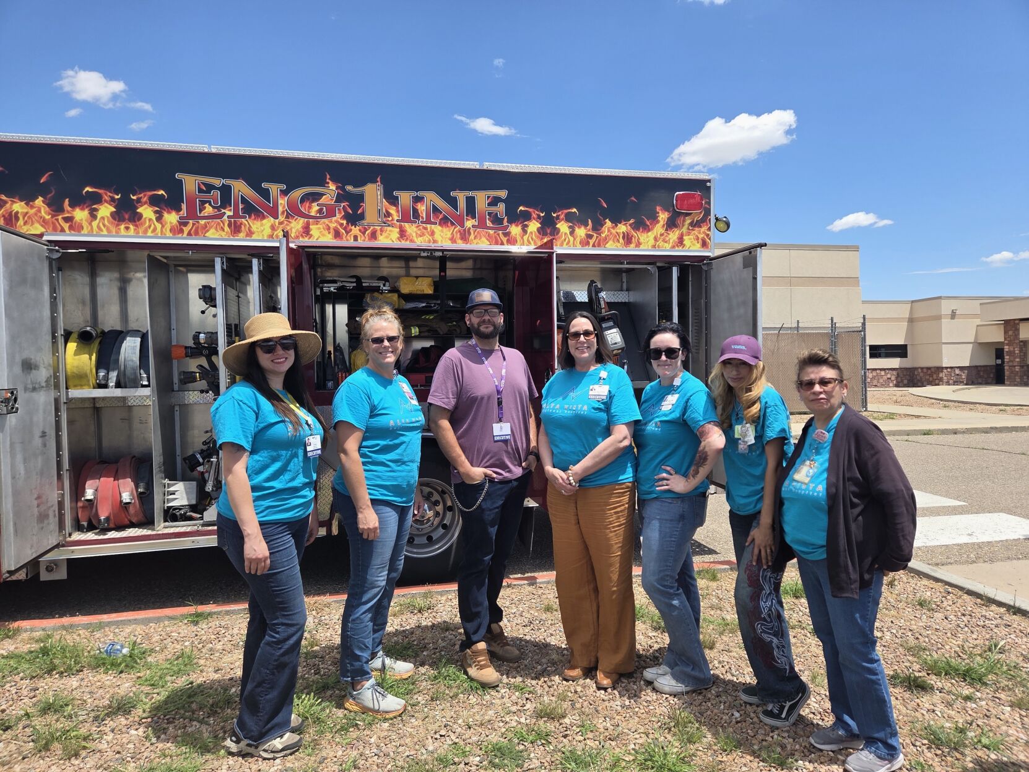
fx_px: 684
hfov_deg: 73.9
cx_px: 514
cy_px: 386
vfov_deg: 58.9
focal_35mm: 23
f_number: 1.8
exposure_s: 1/3177
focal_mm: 5.4
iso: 80
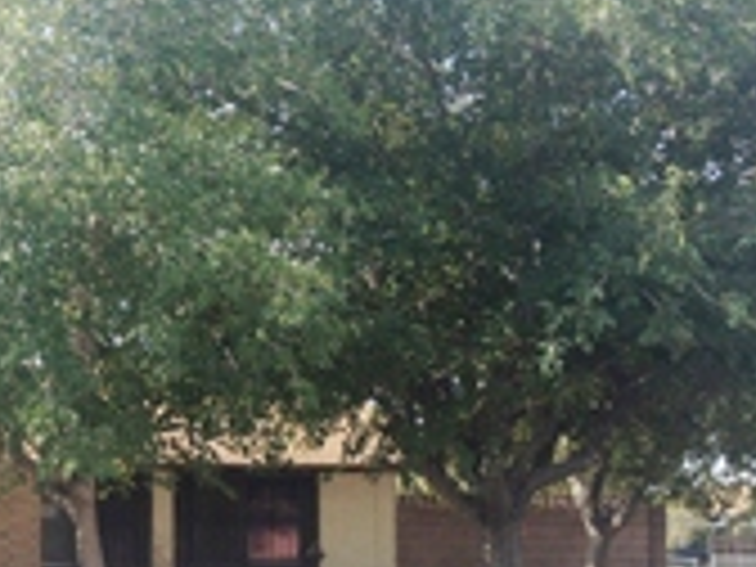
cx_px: -14
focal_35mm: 72
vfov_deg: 20.1
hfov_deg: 25.6
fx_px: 1572
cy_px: 495
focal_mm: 4.28
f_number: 2.4
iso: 80
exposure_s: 1/836
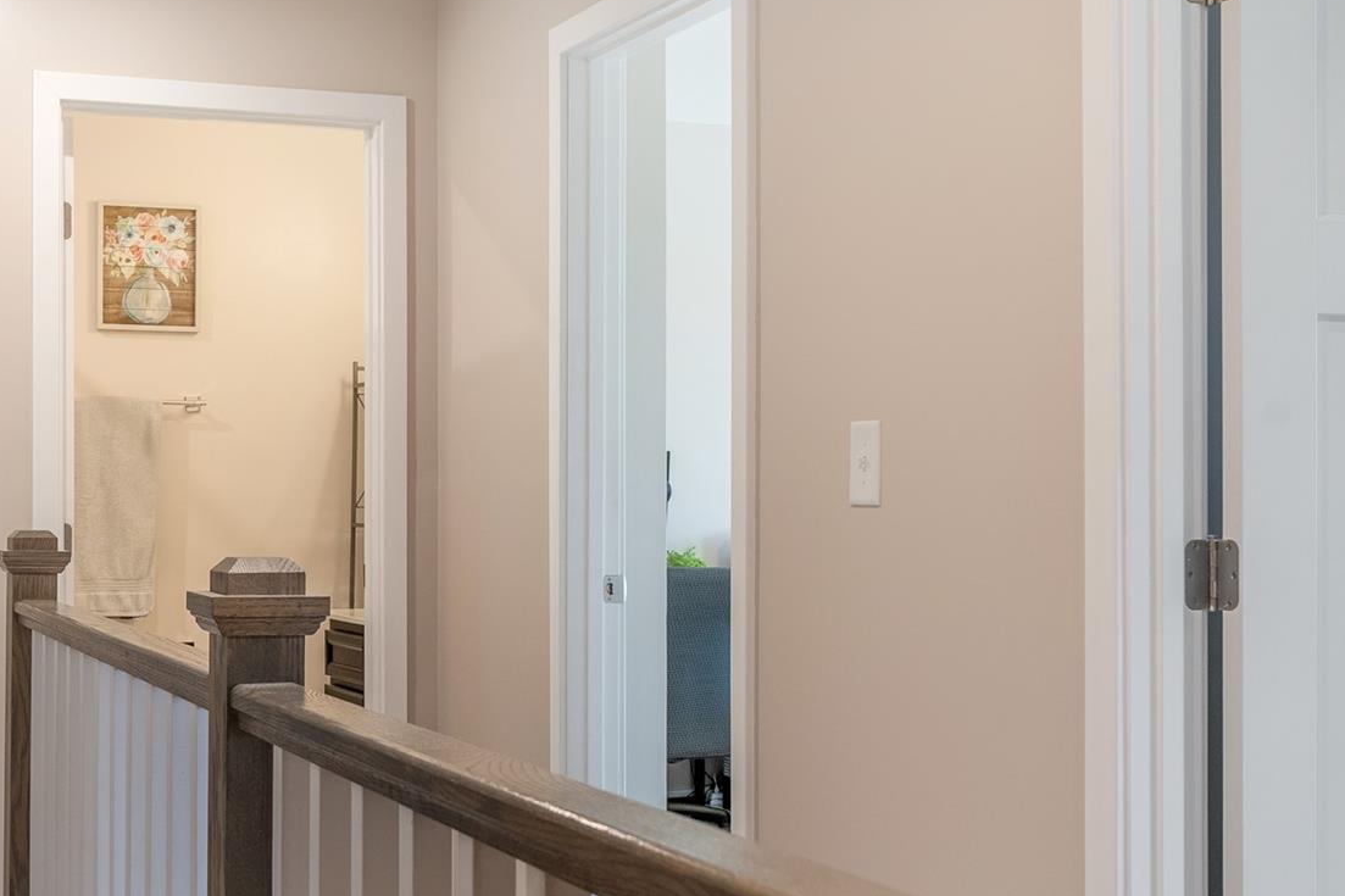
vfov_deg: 25.9
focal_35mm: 52
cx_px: 480
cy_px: 521
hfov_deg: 37.9
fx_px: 1942
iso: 400
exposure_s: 2
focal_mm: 28
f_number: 8
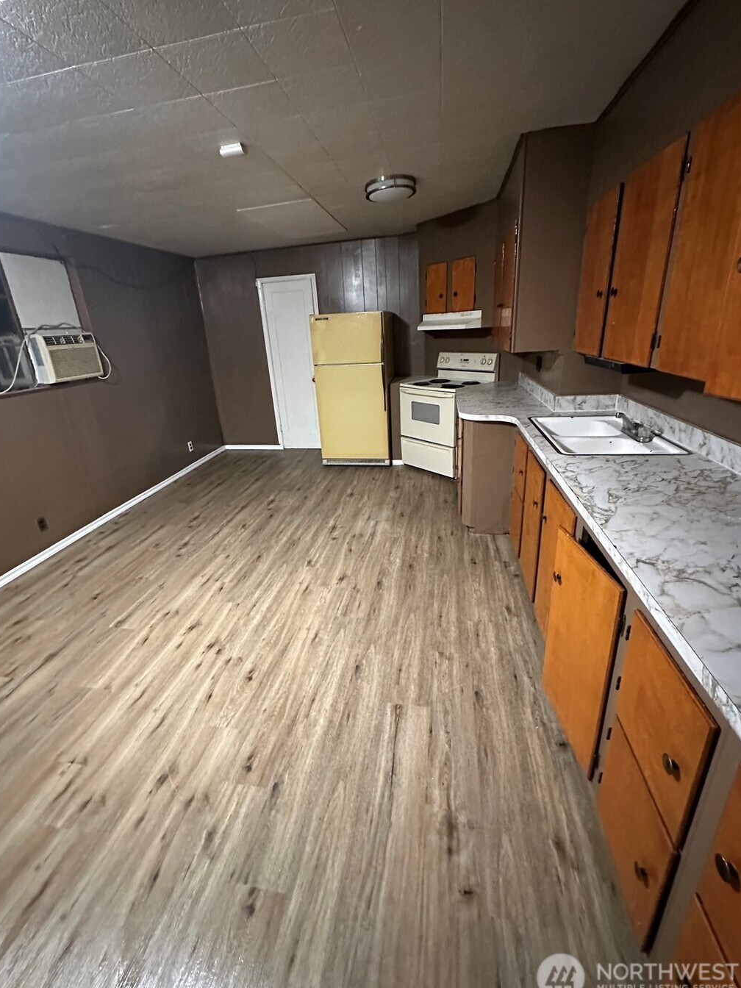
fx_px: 428
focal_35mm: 15
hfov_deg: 81.7
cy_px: 482
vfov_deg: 98.2
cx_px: 365
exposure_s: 1/40
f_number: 2.2
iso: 1250
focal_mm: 2.22
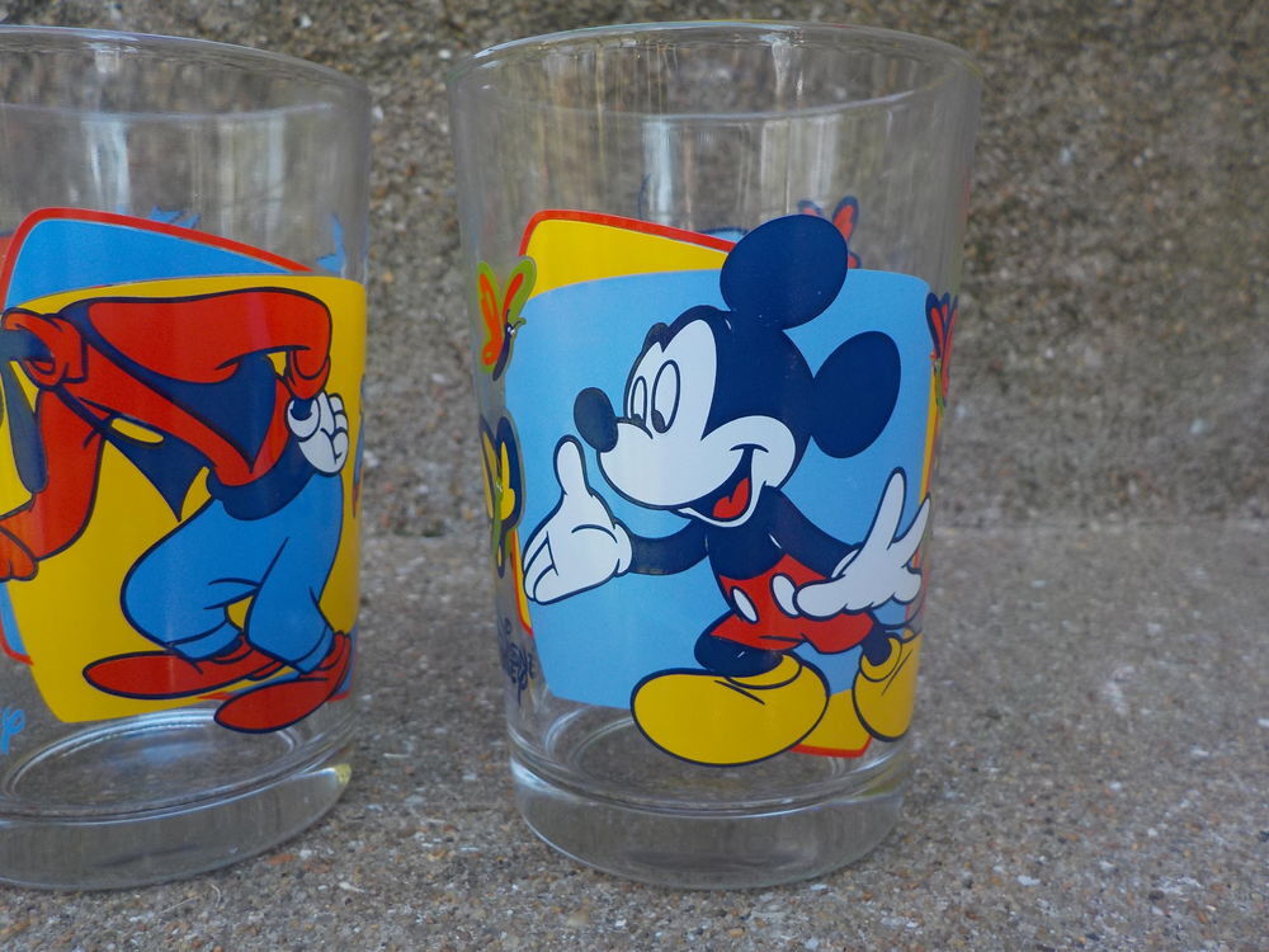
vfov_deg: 46.8
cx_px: 634
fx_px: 1100
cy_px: 476
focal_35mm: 30
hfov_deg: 60.0
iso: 125
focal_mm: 4.1
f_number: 3.3
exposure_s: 1/125
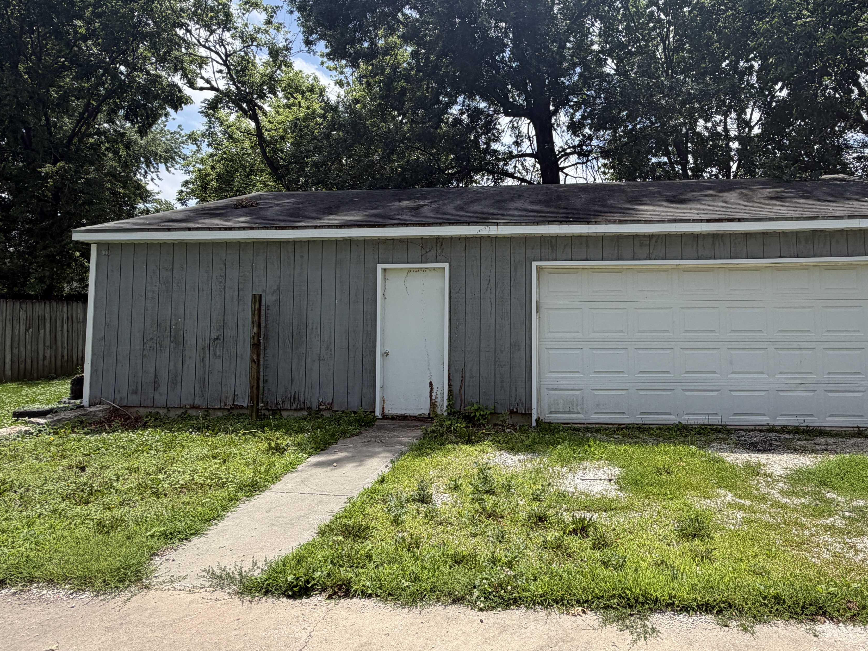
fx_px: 602
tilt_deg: +3.5
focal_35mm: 24
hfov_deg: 70.8
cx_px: 521
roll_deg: +0.6
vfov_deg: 56.6
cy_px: 282
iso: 25
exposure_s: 1/770
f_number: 2.2
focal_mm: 2.22
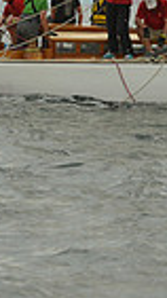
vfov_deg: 4.1
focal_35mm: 525
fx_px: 4145
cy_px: -20
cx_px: 125
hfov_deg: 2.3
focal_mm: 122
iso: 200
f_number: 6.3
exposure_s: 1/800
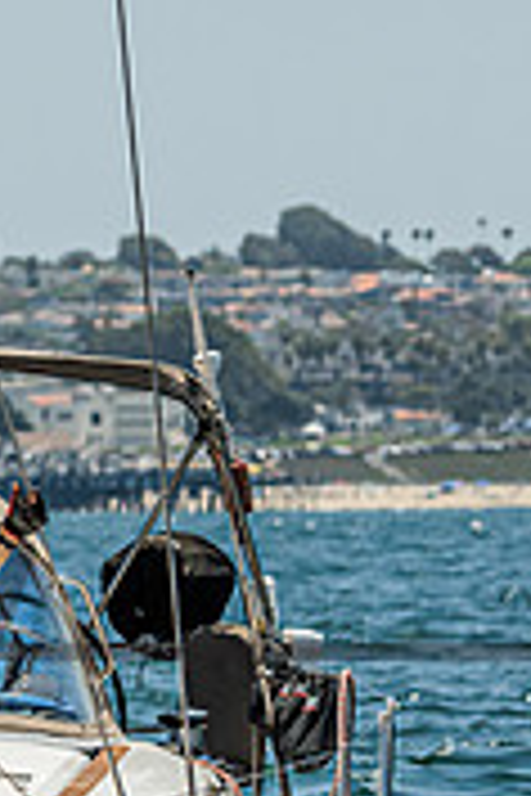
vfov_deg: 3.4
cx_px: -430
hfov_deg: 2.2
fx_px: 13584
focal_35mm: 614
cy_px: 685
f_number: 5.6
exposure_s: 1/1600
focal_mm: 160
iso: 320
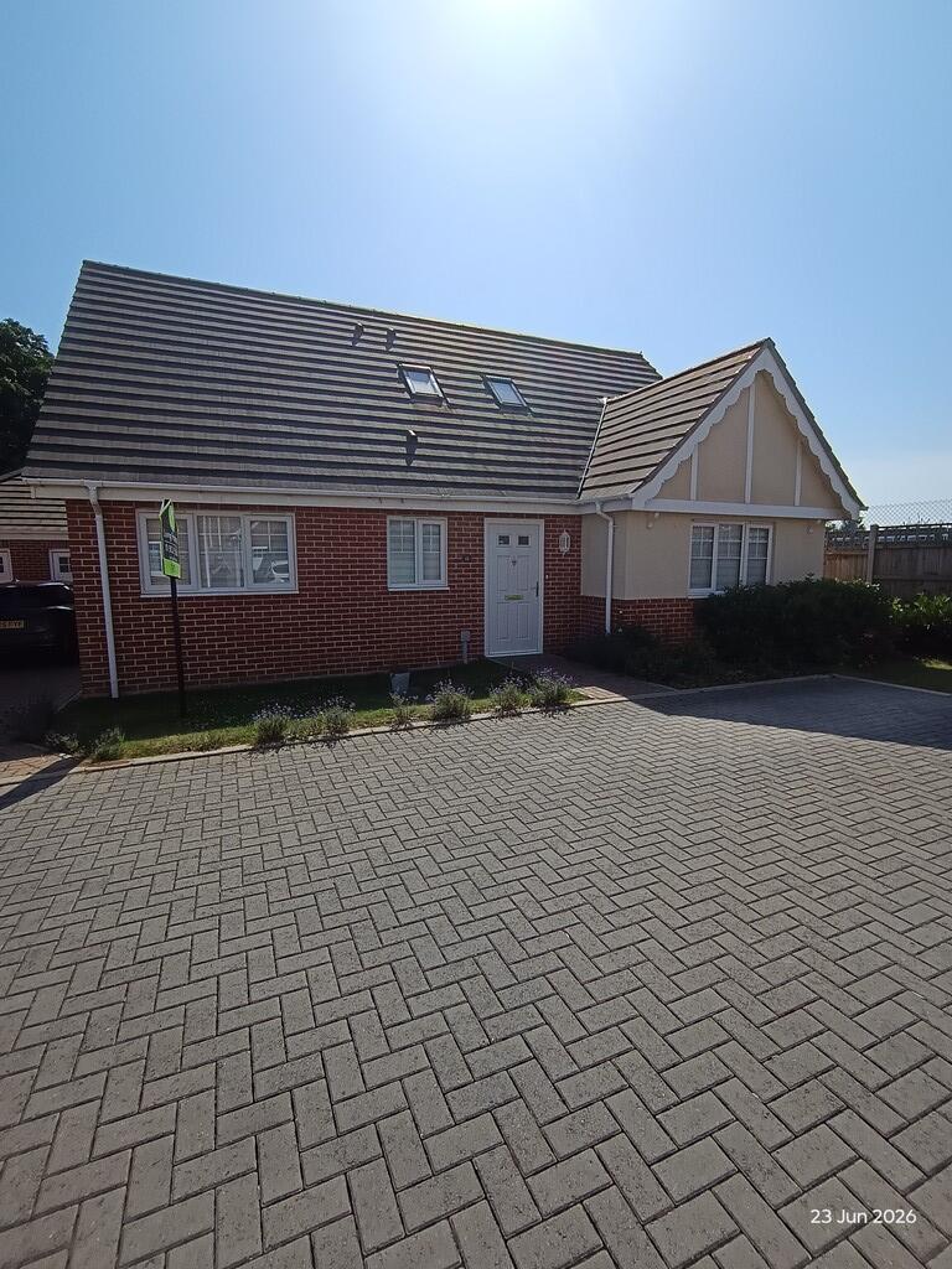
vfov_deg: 106.2
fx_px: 477
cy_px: 634
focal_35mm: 13
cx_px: 476
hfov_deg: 89.9
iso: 107
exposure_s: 1/2198
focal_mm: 1.64
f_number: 2.2
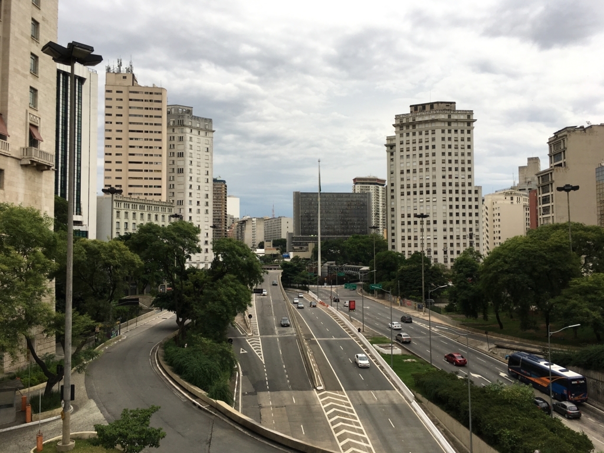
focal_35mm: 29
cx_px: 302
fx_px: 506
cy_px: 226
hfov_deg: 61.7
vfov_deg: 48.2
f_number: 2.2
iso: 25
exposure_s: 1/375
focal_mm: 4.15
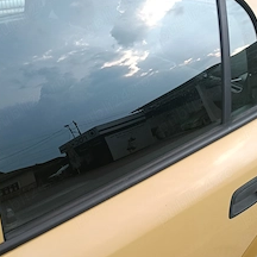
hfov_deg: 38.2
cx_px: 153
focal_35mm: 44
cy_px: 214
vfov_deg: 36.7
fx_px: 370
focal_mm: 3.98
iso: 80
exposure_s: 1/33.3
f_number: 1.8
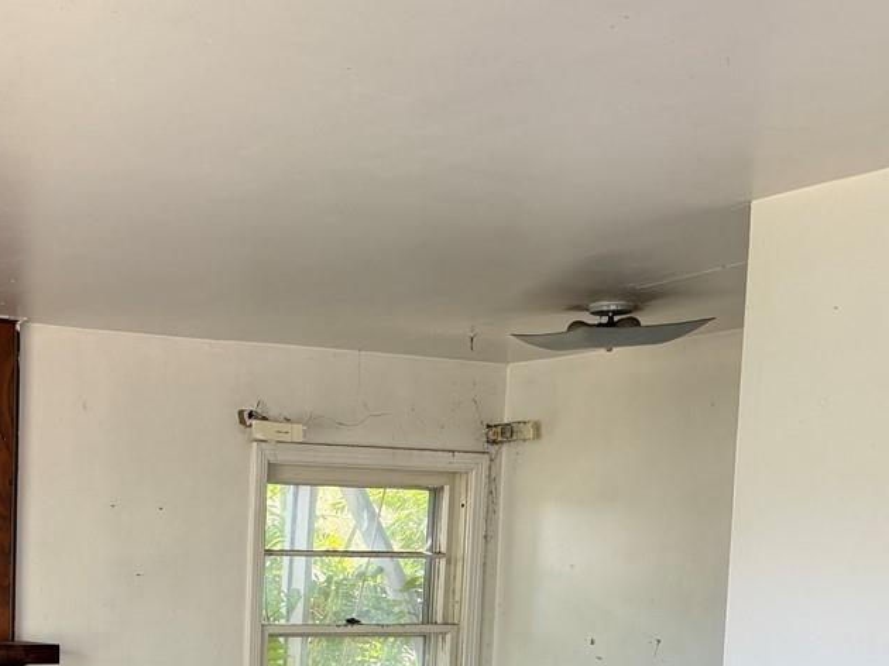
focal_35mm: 61
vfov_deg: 22.5
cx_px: -82
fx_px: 1566
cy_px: 756
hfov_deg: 28.8
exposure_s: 1/121
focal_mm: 6.76
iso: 125
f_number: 1.78
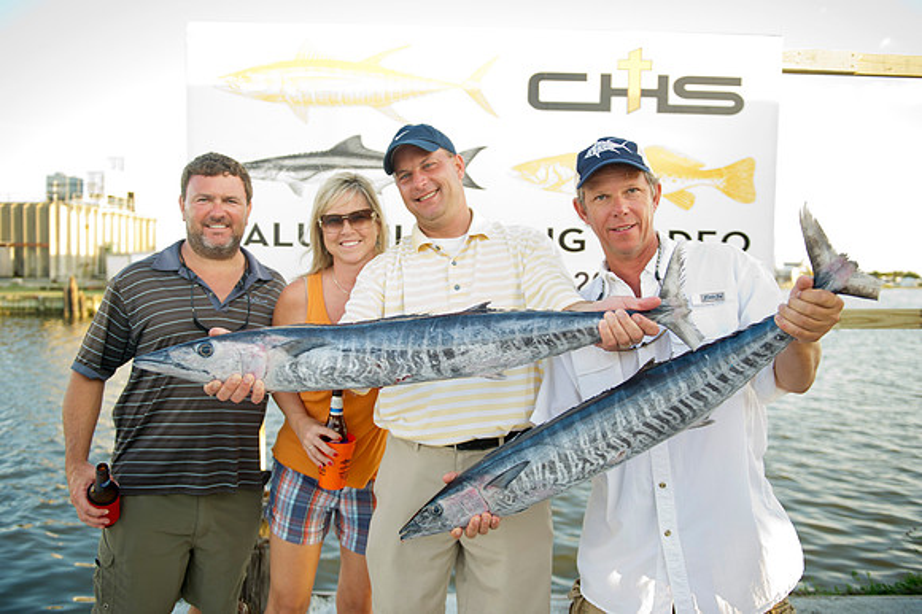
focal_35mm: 28
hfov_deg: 65.5
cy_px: 307
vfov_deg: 46.4
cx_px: 461
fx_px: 717
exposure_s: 1/125
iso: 125
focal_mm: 28
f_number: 2.8
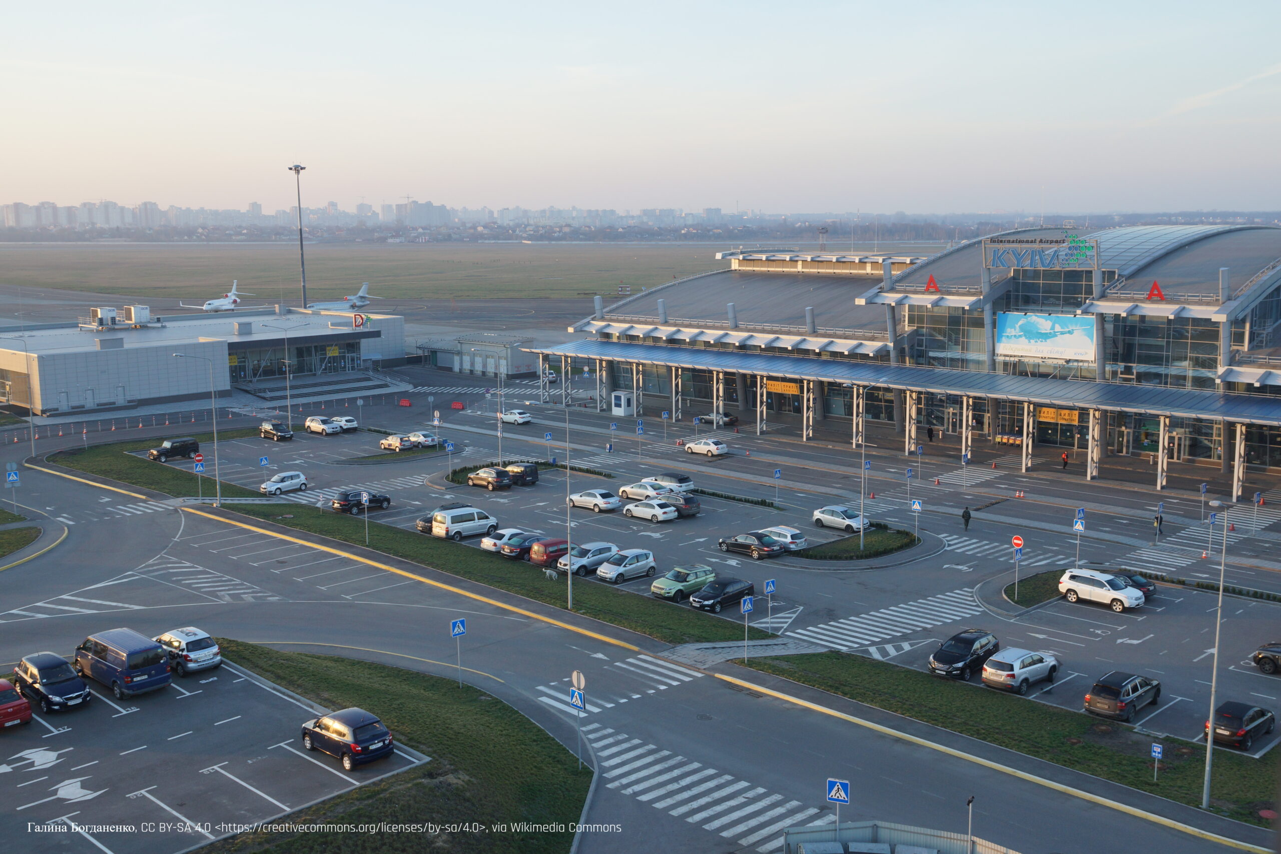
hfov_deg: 53.1
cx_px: 640
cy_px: 427
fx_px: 1281
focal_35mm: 36
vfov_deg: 36.9
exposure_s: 1/80
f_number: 8
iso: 160
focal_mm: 24
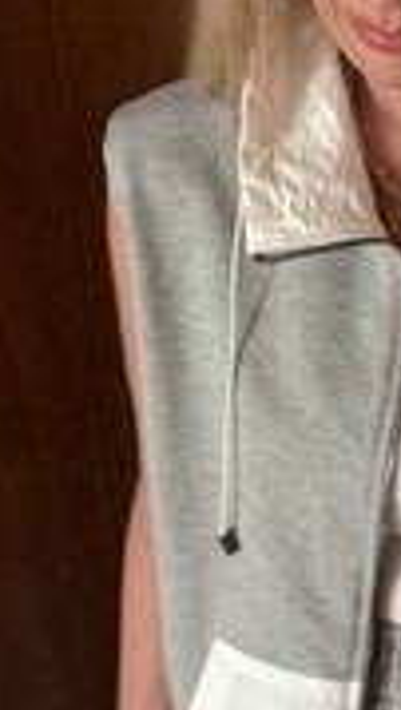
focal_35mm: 78
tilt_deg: -24.6
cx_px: 369
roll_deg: +1.7
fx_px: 1471
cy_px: 311
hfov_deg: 15.3
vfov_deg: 27.1
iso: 200
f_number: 1.78
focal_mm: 6.76
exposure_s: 1/50
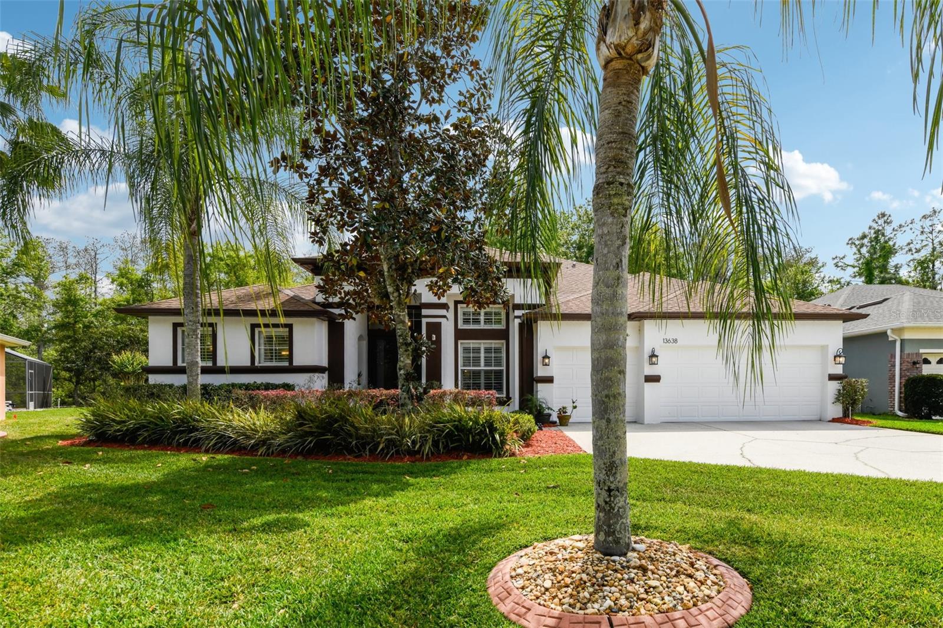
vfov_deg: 73.7
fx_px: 419
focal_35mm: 16
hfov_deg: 96.7
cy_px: 314
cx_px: 472
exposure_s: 1/640
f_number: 8
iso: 400
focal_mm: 16
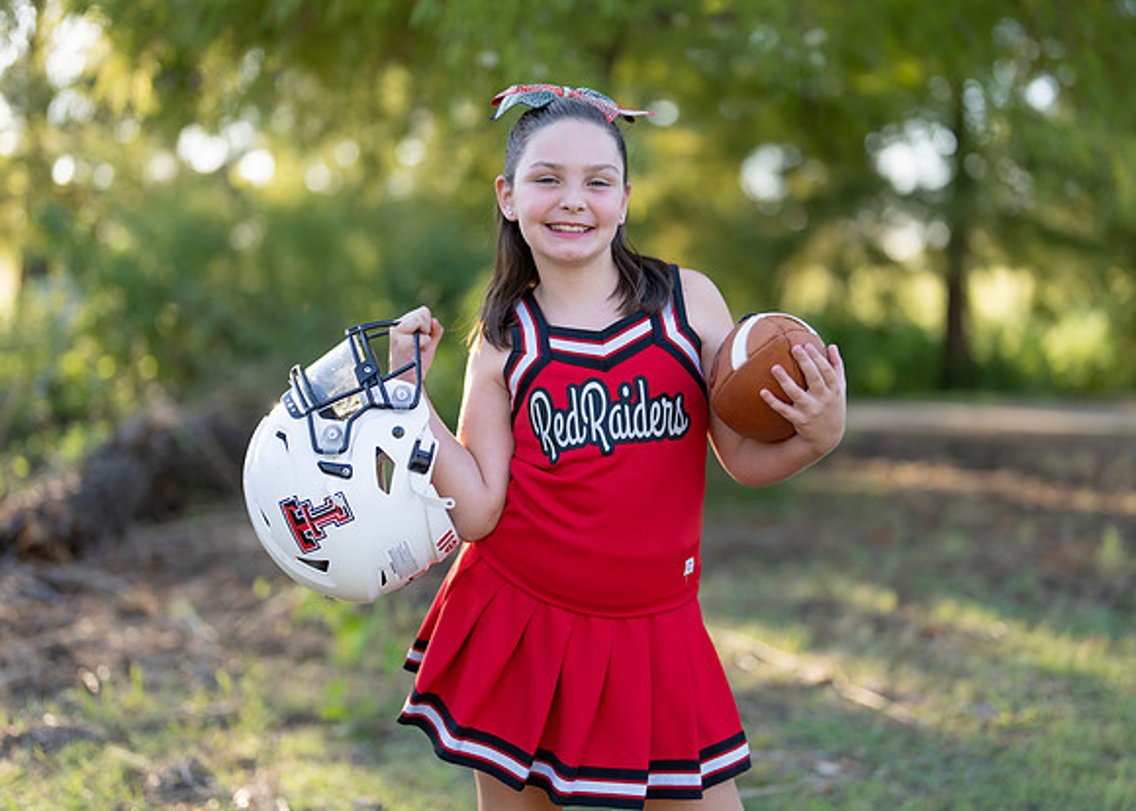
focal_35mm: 57
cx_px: 609
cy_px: 376
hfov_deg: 34.3
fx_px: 1839
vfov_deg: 24.9
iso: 100
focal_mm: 50
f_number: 1.2
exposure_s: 1/800
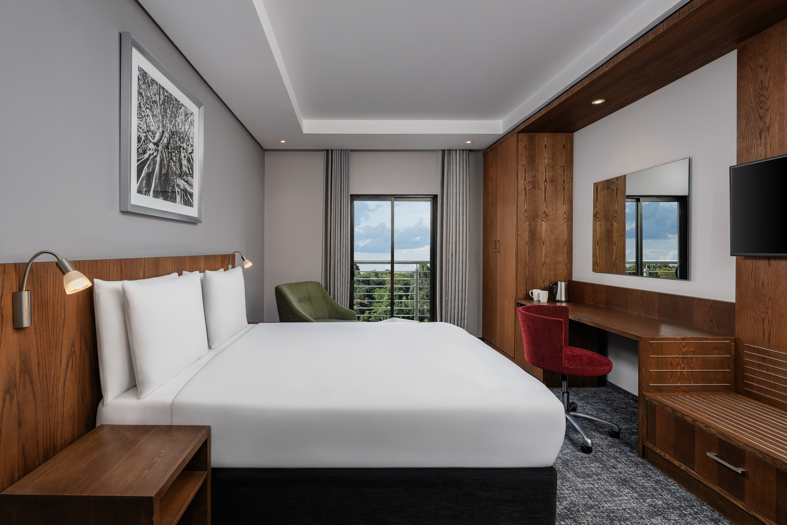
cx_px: 394
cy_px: 262
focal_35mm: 14
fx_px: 306
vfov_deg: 81.2
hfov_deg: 104.3
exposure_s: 1/4
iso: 80
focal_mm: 14
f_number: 8
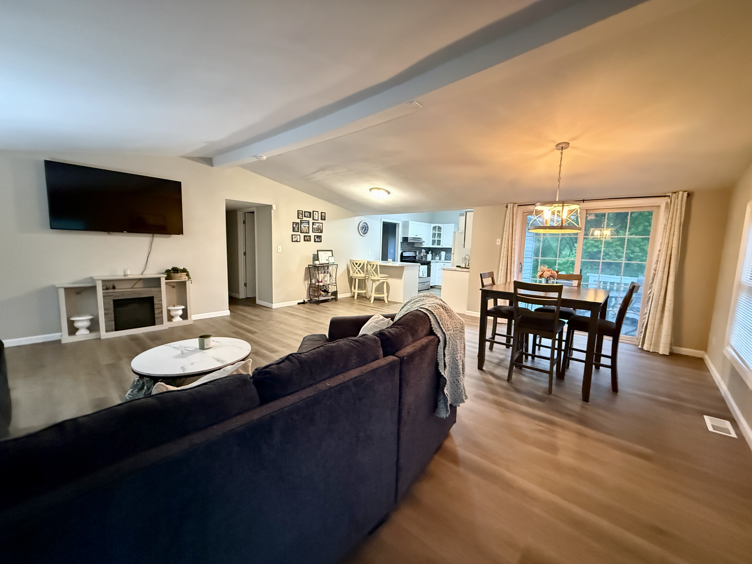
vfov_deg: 85.7
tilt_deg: -6.6
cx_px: 376
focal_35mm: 14
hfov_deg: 102.1
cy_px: 282
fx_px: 304
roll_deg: -1.6
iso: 1600
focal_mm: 2.22
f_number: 2.2
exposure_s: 1/30
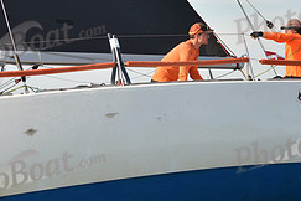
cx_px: 171
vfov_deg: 8.2
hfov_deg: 12.3
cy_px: 94
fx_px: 1396
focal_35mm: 167
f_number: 3.2
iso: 250
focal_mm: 70
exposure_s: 1/1000
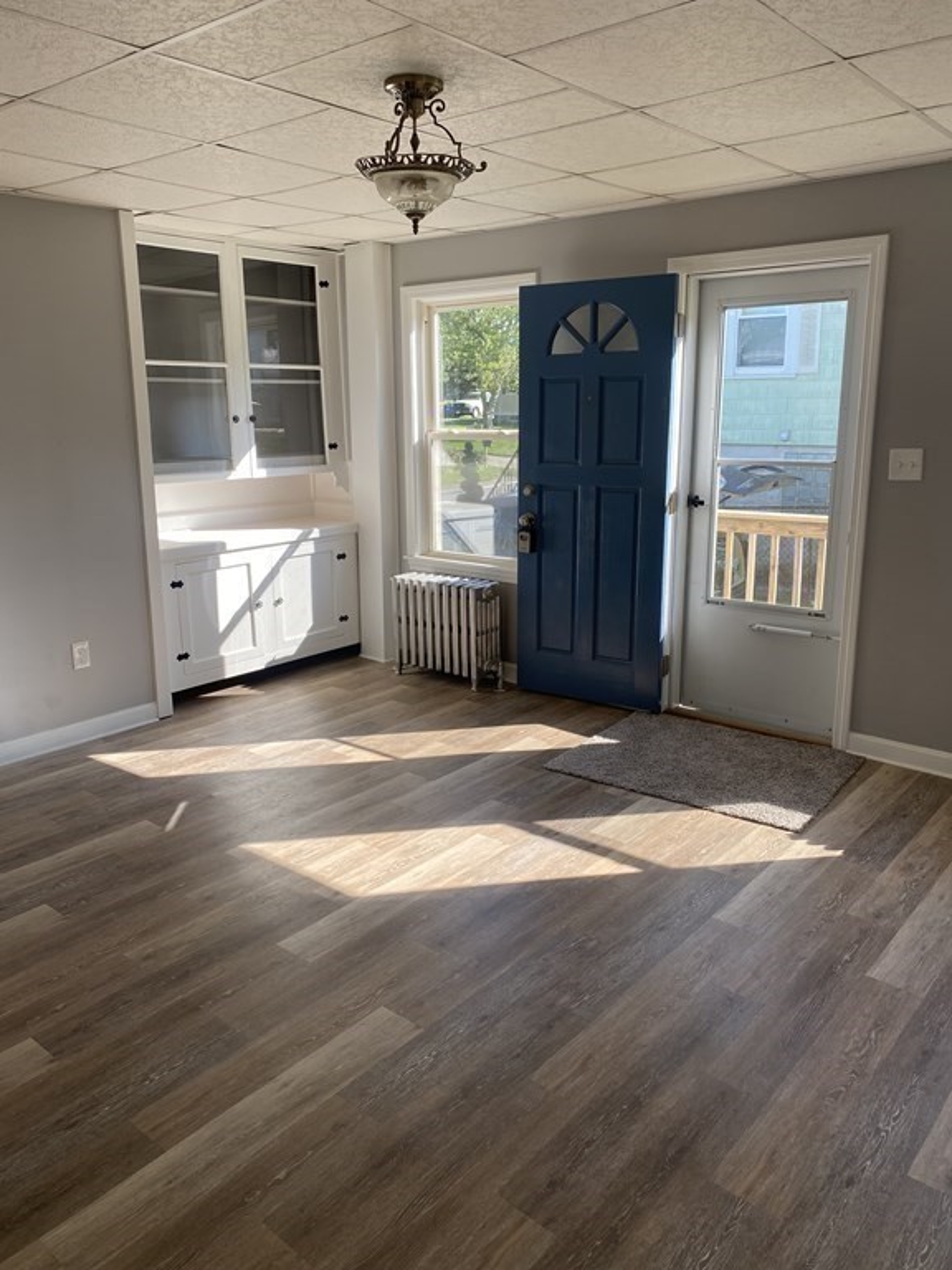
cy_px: 635
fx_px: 953
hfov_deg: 53.1
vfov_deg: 67.3
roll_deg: +0.6
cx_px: 476
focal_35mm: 26
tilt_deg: -13.7
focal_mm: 4.25
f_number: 1.8
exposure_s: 1/351
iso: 32
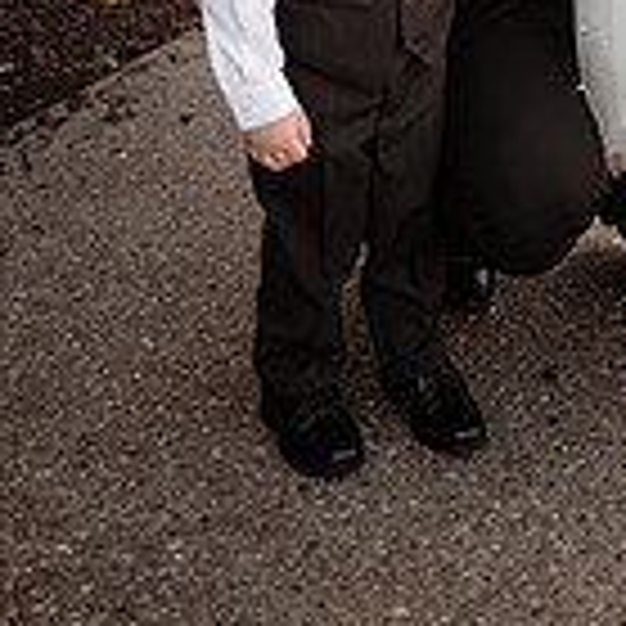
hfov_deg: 25.2
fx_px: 1350
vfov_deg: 21.9
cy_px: -297
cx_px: 572
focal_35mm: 66
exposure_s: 1/500
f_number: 2.2
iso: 160
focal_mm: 24
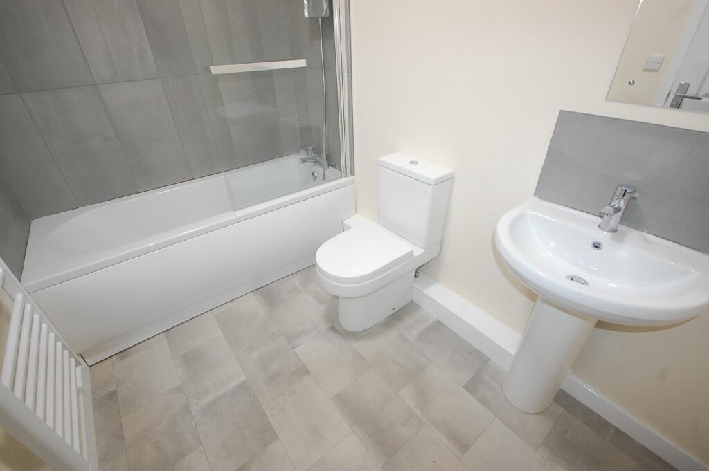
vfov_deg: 77.2
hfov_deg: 100.4
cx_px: 354
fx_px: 295
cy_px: 236
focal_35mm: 15
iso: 1600
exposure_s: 1/25
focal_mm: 10
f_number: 5.6
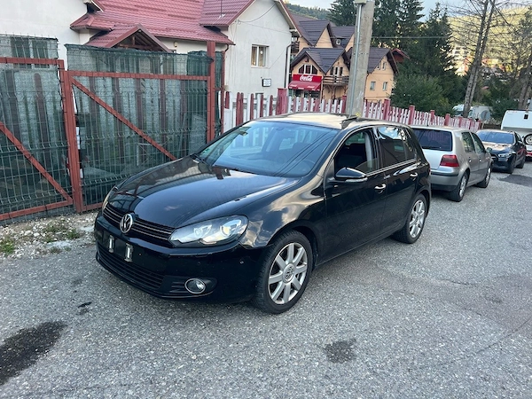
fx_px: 400
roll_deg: -3.6
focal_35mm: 26
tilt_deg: -17.7
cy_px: 200
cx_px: 266
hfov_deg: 67.3
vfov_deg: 53.1
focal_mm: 5.7
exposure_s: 1/342
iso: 50
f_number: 1.5
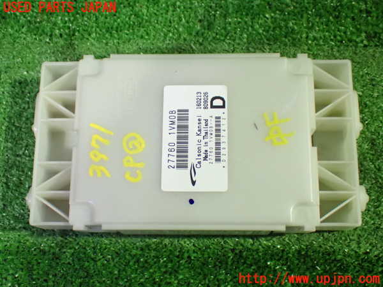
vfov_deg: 29.1
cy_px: 144
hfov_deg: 38.2
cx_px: 192
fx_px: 553
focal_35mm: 50
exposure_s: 1/50
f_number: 3.2
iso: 1250
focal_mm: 9.01
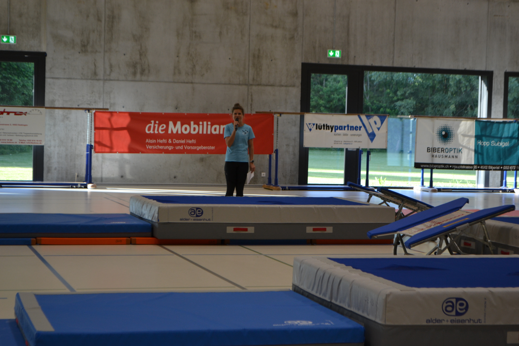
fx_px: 1189
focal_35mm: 82
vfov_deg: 16.6
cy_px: 173
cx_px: 260
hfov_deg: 24.6
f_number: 5.6
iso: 400
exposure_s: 1/100
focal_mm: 55
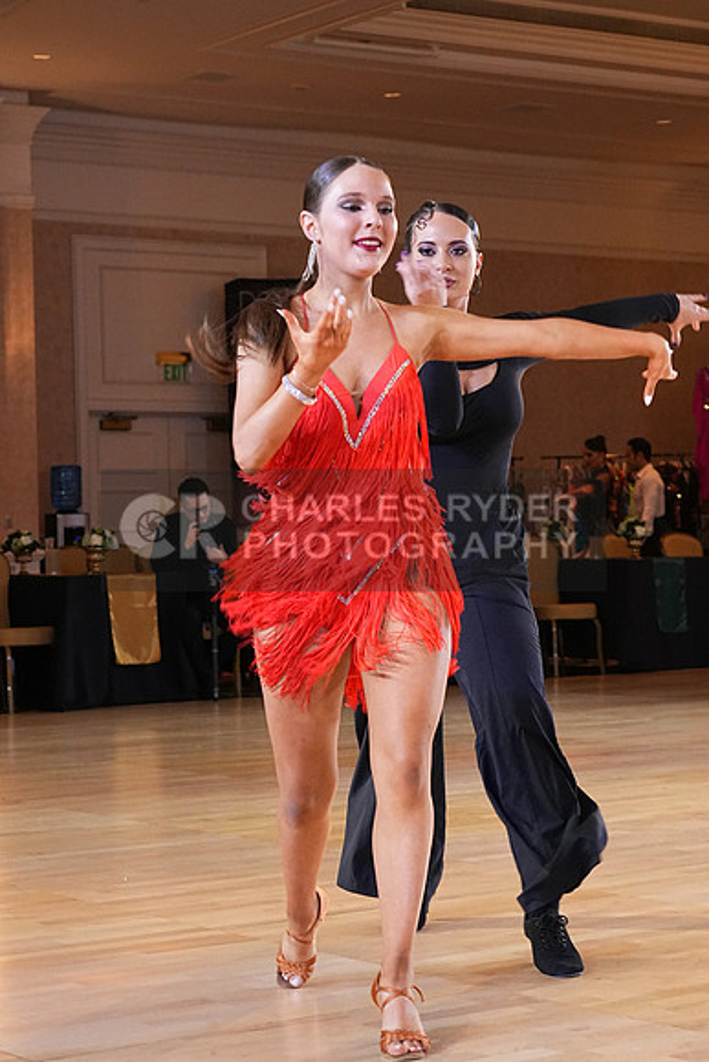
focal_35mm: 76
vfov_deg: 26.6
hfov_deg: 18.0
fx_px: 2244
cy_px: 531
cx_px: 354
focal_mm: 51
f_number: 5.6
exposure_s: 1/200
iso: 5000
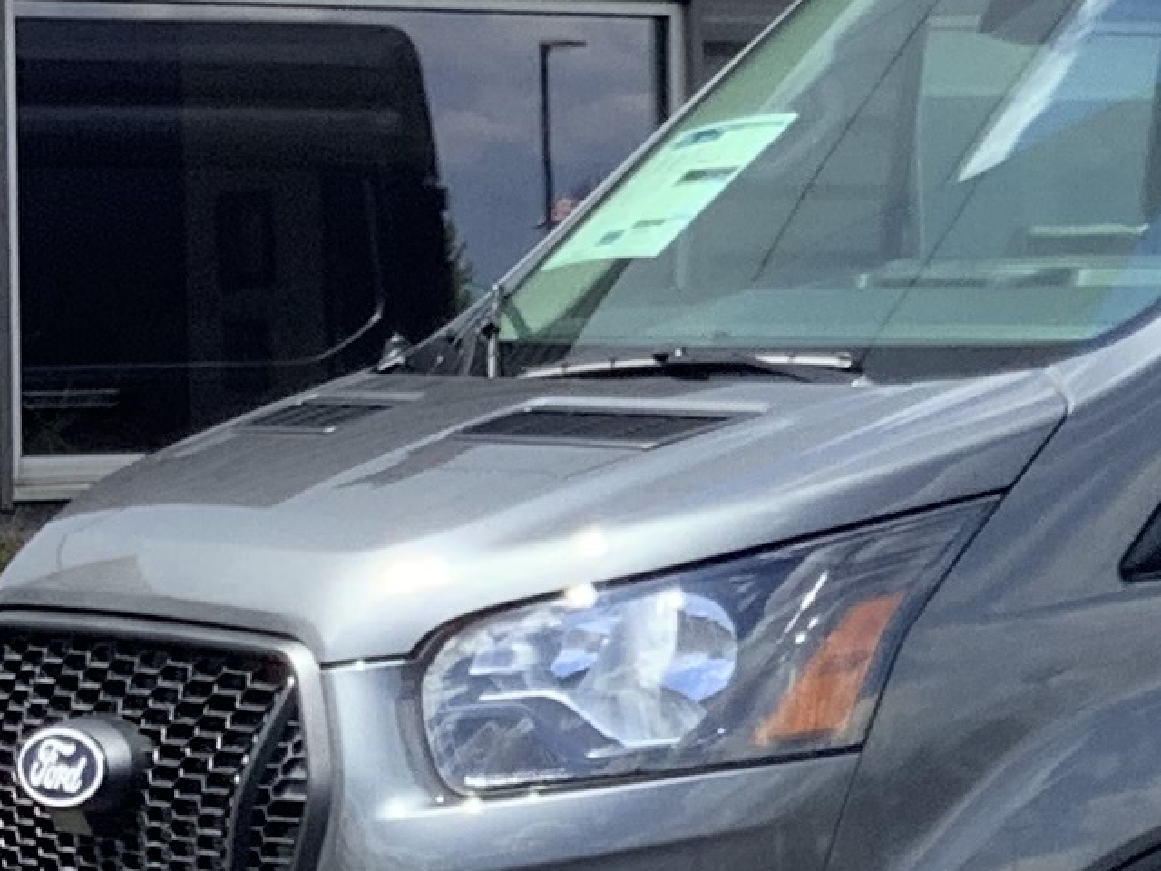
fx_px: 5299
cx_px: 1789
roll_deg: +1.5
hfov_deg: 11.9
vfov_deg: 9.4
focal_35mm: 158
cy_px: 345
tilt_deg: -1.1
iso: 25
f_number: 2.4
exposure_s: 1/823
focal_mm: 3.3
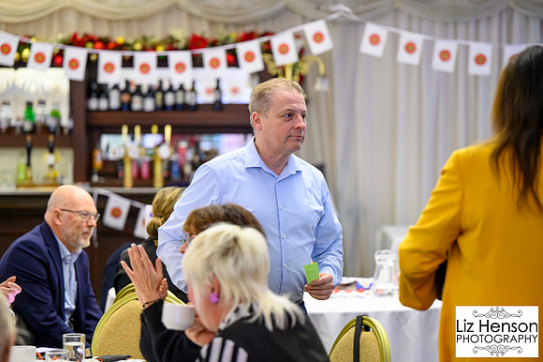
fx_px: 1530
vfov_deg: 13.5
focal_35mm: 102
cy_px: 181
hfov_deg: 20.1
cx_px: 272
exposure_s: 1/200
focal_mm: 101
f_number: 2.8
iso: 12800
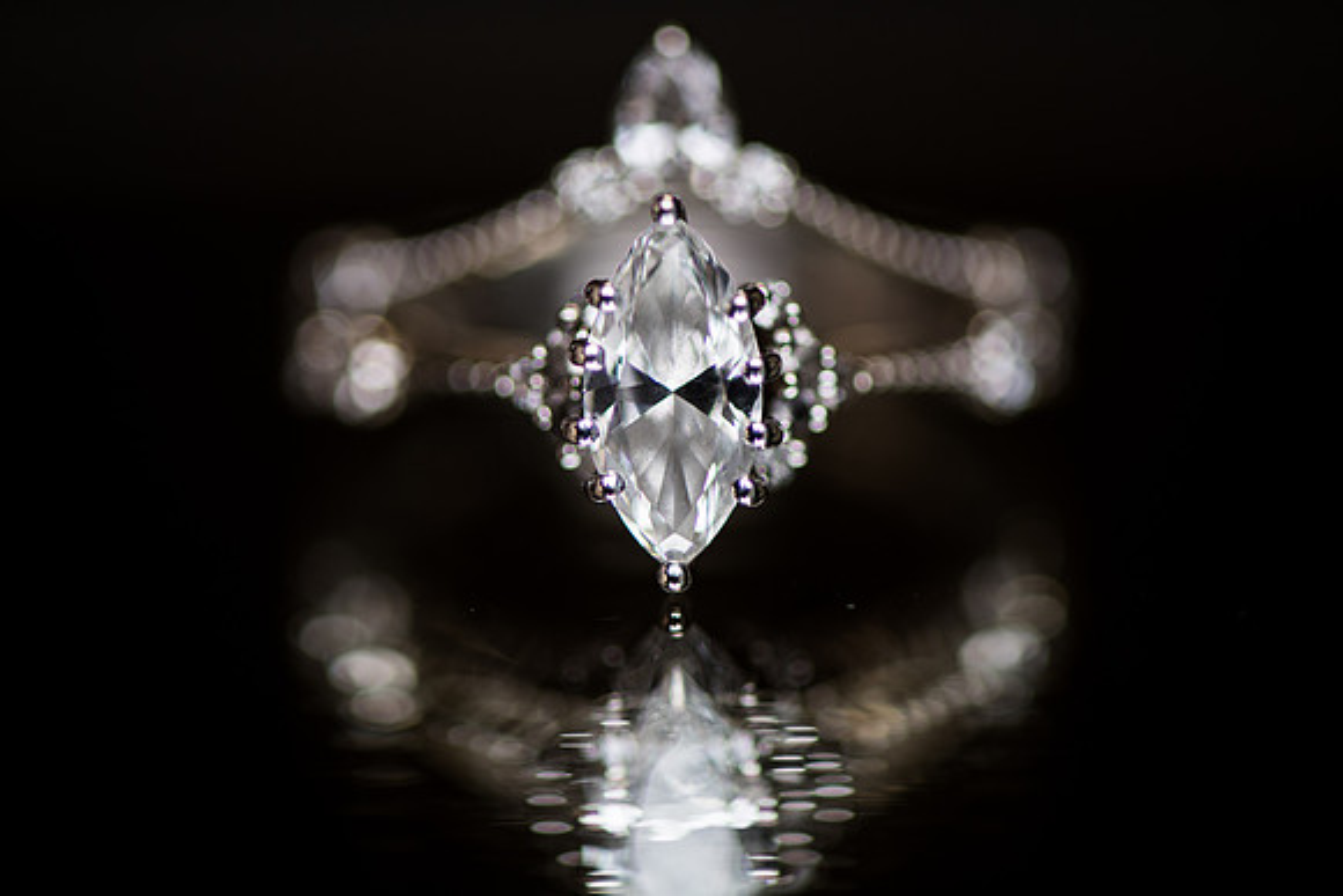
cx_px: 649
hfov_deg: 18.6
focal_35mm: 110
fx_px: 4094
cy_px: 451
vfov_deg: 12.5
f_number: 4.5
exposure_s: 1/250
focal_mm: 105
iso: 160
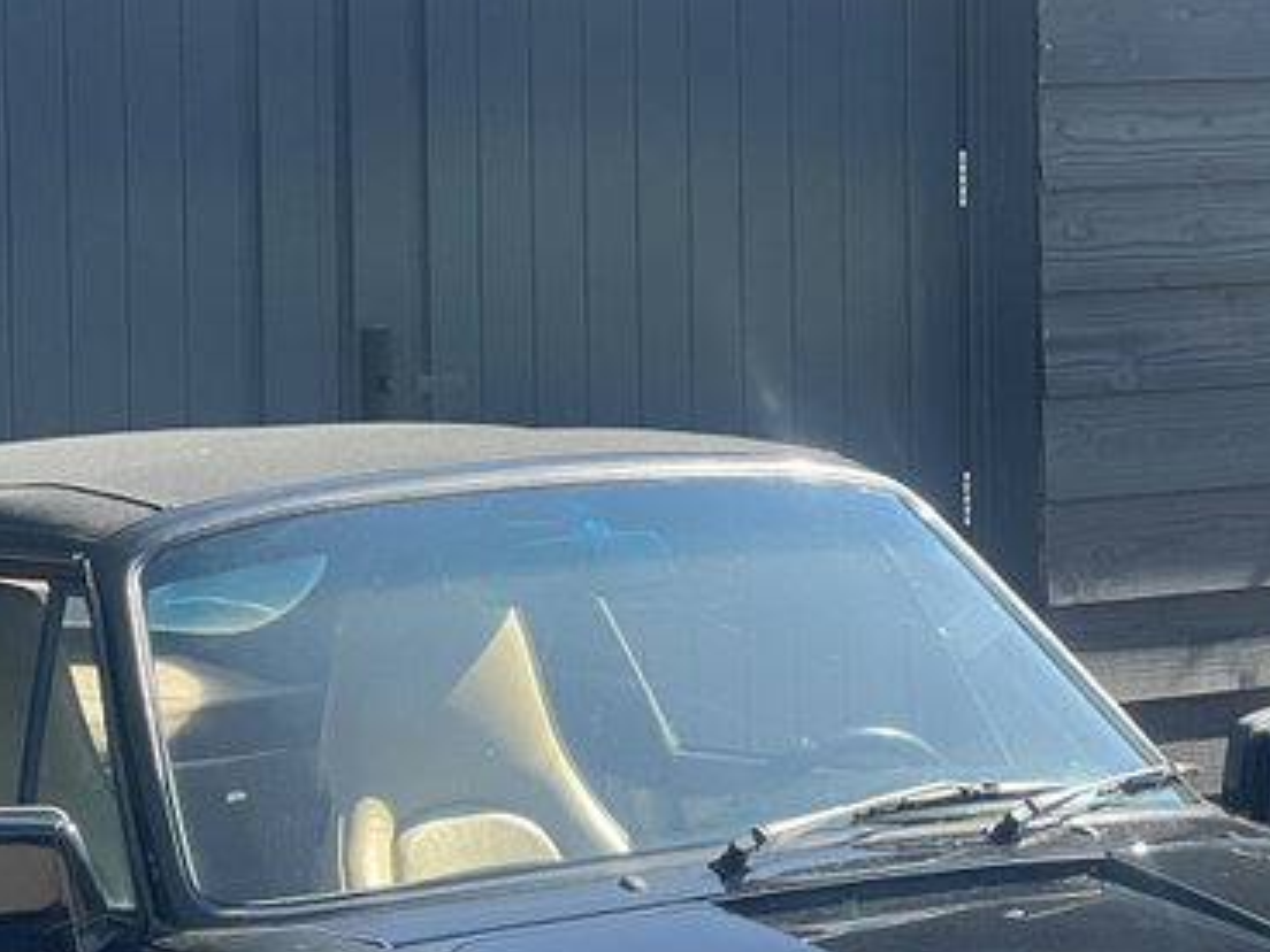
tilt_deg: -7.1
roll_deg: +2.1
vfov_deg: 6.9
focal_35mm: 214
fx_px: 7851
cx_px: 701
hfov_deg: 9.2
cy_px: 959
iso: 20
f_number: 2.8
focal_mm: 9
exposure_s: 1/121
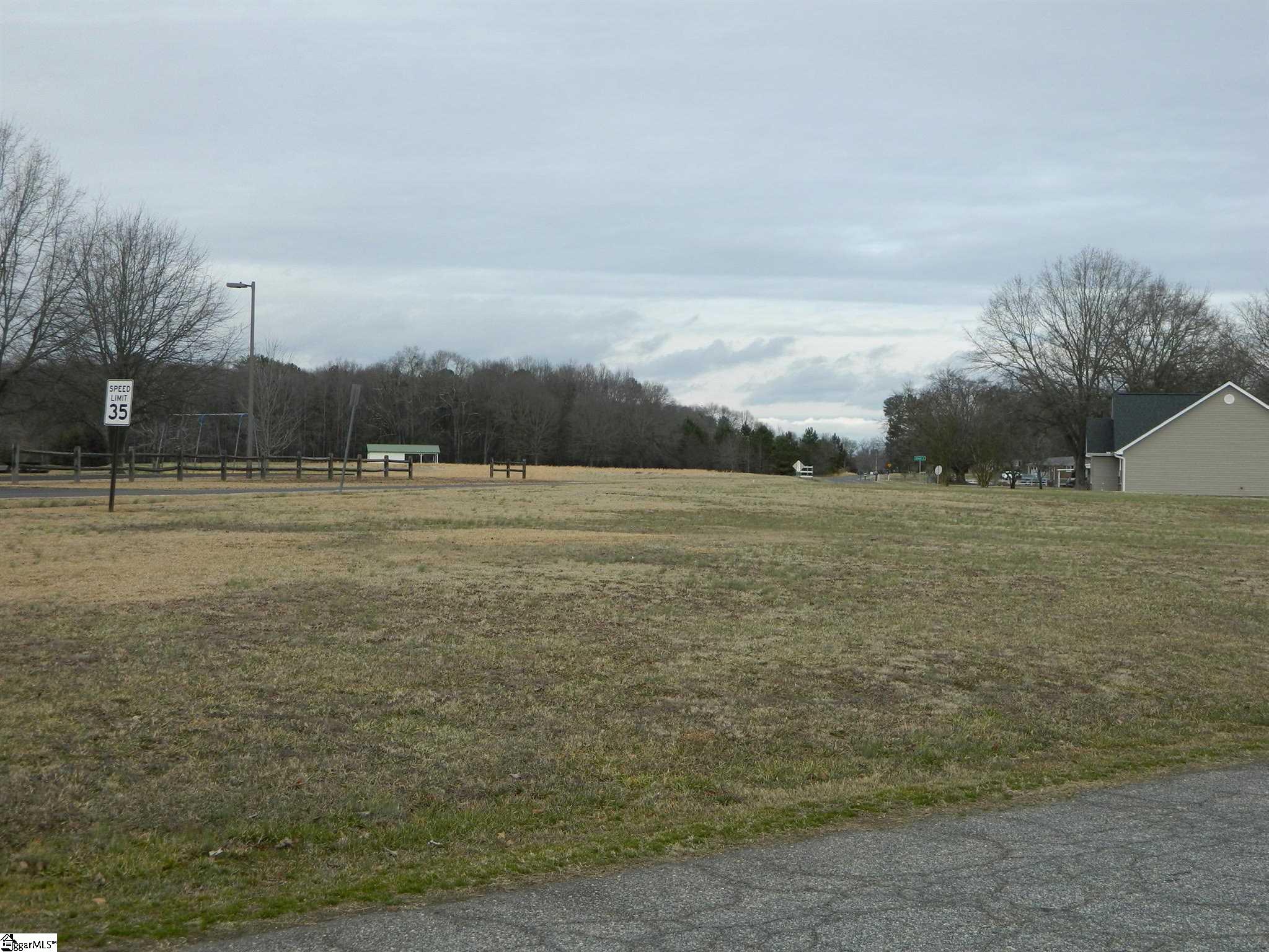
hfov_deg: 40.4
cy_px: 476
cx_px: 634
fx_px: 1723
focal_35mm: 47
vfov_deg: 30.9
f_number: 3.6
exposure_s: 1/500
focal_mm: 8.4
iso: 80
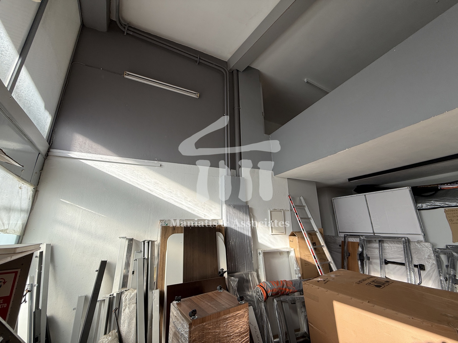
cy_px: 172
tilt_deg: +16.5
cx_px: 229
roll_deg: +0.4
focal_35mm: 14
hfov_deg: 102.1
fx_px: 185
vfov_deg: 85.7
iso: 50
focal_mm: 2.22
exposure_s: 1/293
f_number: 2.2
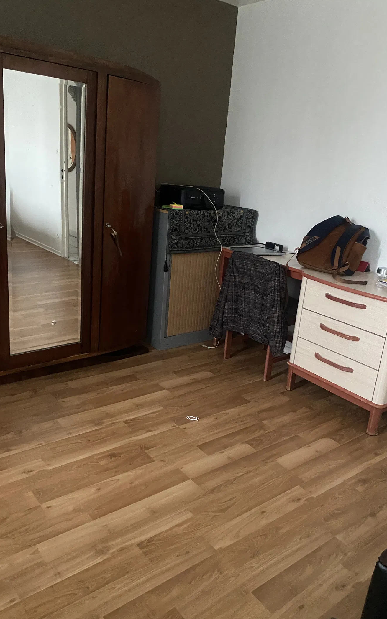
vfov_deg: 66.5
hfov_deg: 44.5
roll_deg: -4.0
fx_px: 473
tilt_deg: -18.5
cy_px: 312
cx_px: 183
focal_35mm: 28
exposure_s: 1/30
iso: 800
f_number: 1.8
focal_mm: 4.25
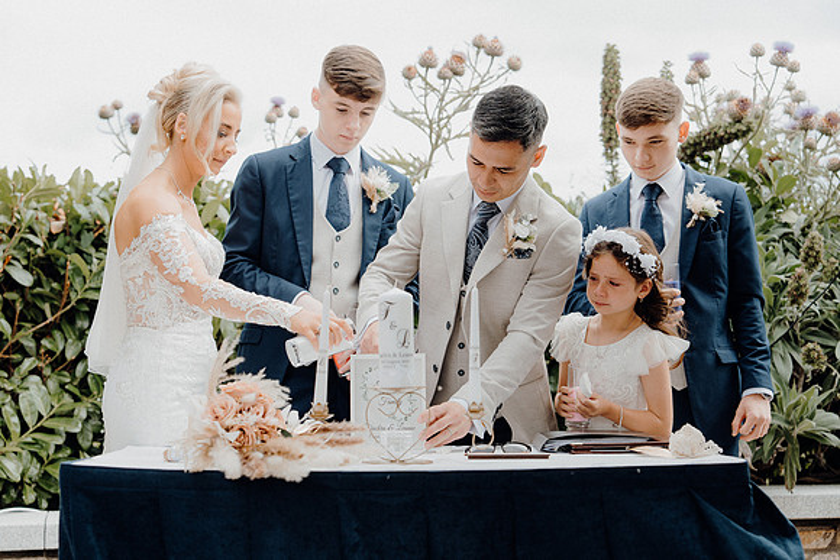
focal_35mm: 57
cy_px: 280
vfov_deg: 23.8
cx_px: 420
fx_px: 1330
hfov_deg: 35.0
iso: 125
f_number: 3.5
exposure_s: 1/200
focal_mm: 57
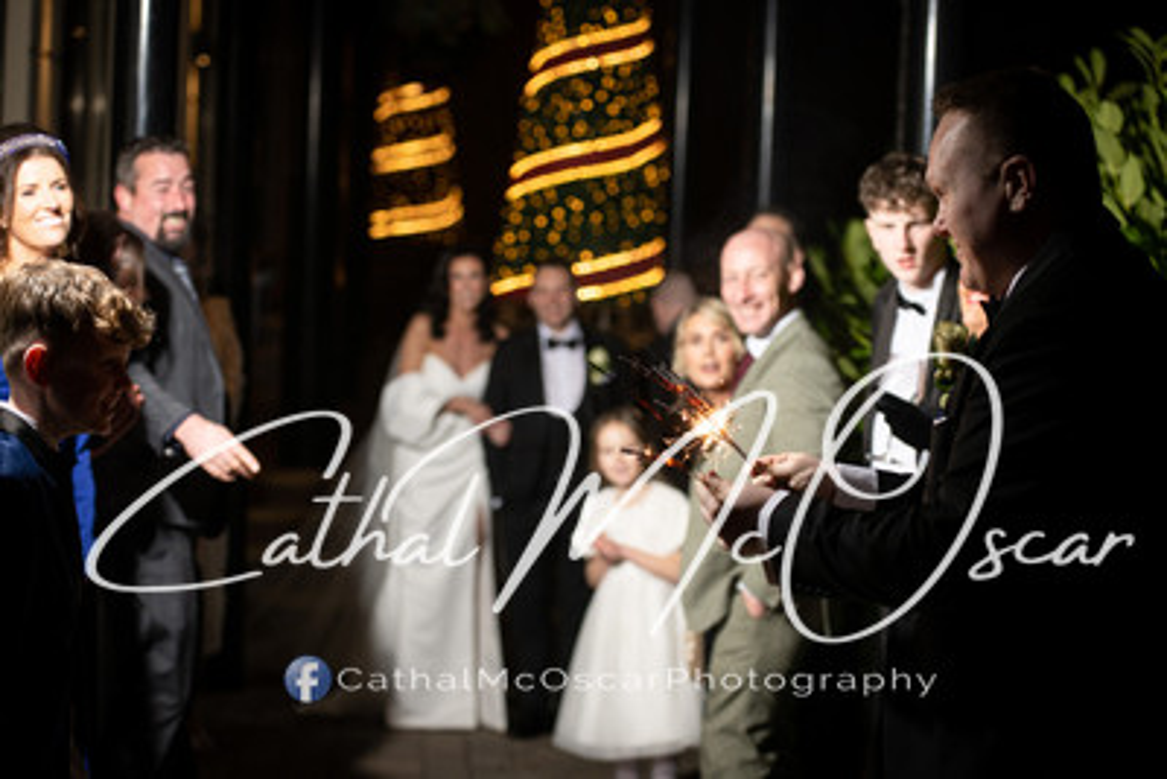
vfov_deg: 13.7
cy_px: 390
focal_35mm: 100
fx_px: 3243
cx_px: 584
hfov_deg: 20.4
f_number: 2.8
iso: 250
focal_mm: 100
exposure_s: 1/125
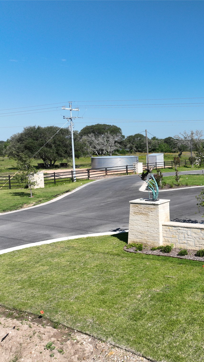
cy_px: 181
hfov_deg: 30.0
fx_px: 336
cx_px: 228
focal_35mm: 35
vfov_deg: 56.6
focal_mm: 12.29
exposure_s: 1/2000
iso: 110
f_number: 3.2
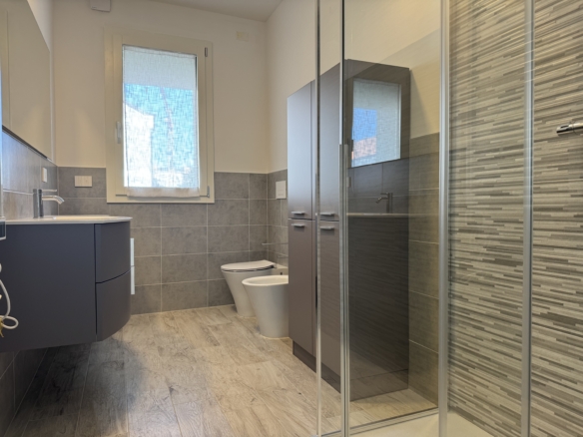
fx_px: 404
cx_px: 292
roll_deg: +0.1
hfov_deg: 71.6
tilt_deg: -1.3
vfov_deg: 56.8
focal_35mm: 24
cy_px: 218
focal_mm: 6.76
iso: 100
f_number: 1.78
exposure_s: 1/100
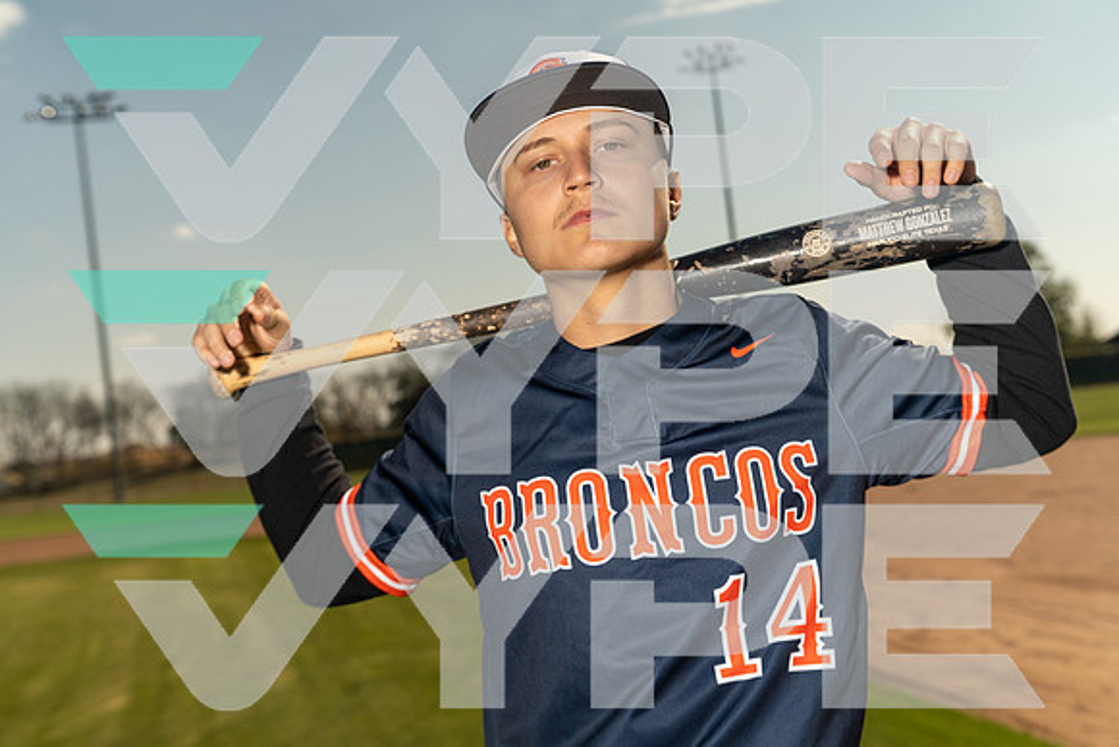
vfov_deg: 28.7
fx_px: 1461
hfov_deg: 41.9
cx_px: 560
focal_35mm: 47
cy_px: 374
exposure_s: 1/200
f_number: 5
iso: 500
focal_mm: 47
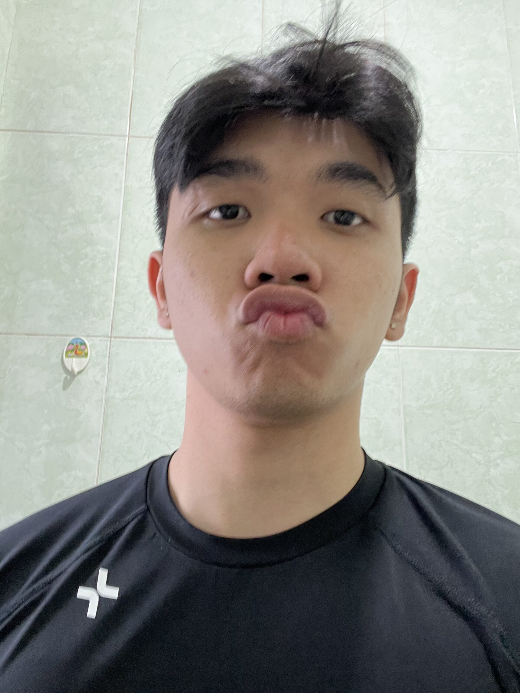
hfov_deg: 46.8
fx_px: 601
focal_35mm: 30
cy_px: 346
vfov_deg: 60.0
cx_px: 260
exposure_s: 1/25
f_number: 2.2
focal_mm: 2.71
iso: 400
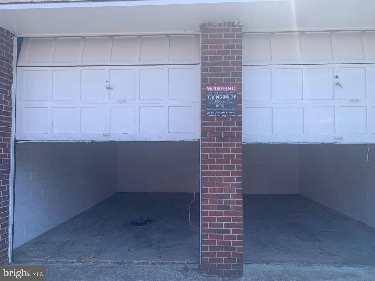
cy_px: 140
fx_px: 282
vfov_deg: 53.1
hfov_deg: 67.3
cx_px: 188
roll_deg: -0.5
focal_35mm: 26
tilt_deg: +2.2
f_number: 1.8
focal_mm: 4.25
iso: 25
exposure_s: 1/605
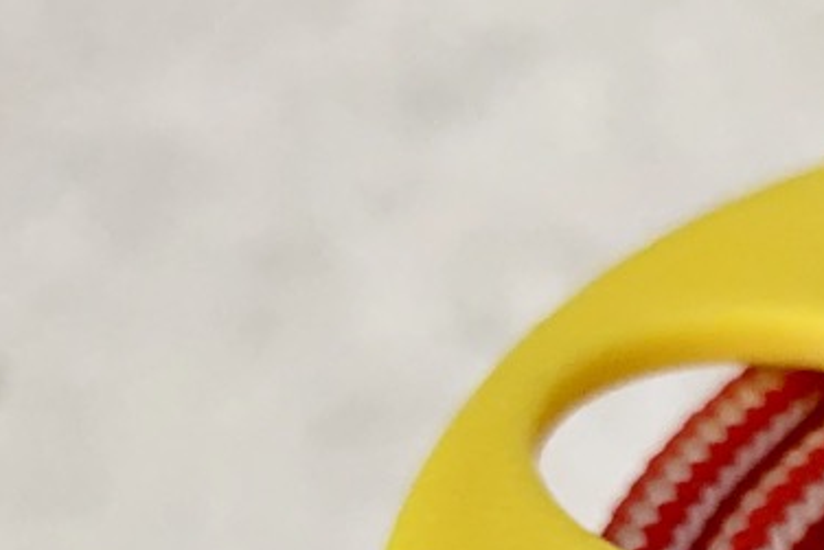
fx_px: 2633
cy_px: 1085
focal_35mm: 115
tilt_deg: -62.5
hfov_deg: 15.2
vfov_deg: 10.9
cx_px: 1521
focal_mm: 4.25
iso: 160
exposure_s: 1/60
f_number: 1.8
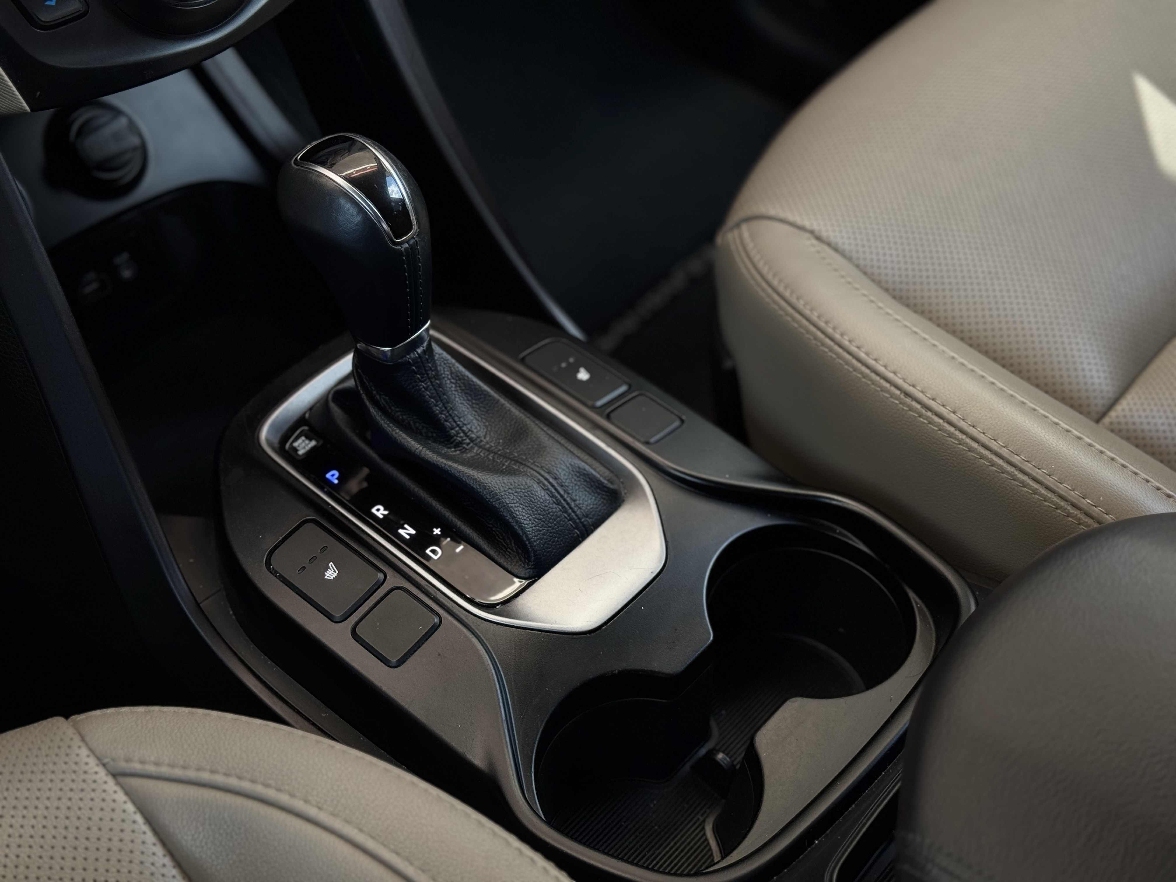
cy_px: 441
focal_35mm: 48
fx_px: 1631
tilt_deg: -46.6
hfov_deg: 39.7
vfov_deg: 30.3
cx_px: 588
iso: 64
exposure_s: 1/203
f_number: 1.78
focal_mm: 6.76
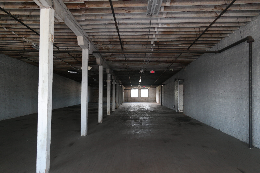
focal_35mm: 30
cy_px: 86
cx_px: 130
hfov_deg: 61.9
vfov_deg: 43.6
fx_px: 217
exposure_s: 1/40
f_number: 3.5
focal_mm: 20
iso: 400
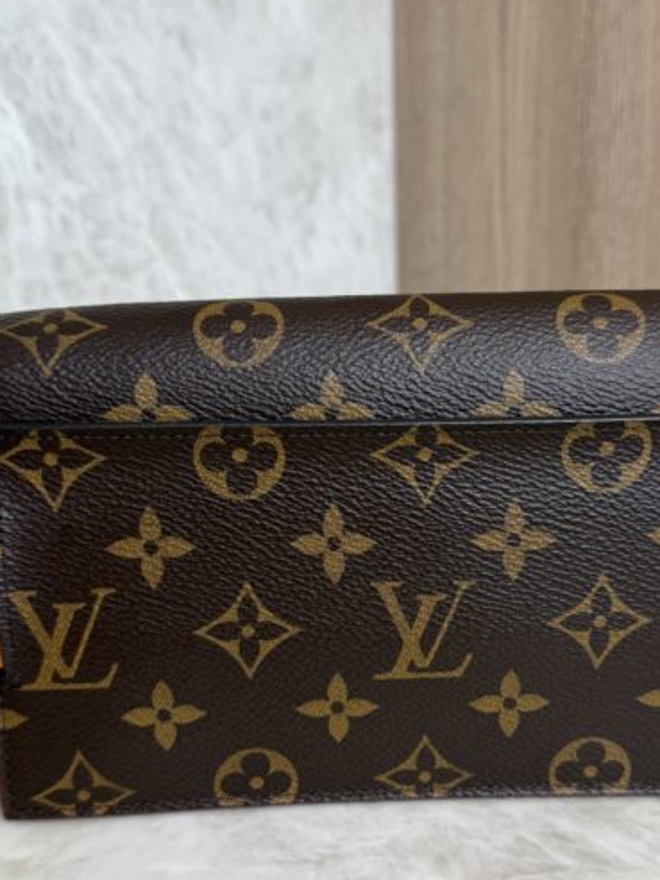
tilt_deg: -19.3
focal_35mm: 39
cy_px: 519
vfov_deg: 47.6
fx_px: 991
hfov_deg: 36.7
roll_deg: +0.1
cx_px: 397
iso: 100
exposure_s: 1/120
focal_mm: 6.76
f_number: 1.78
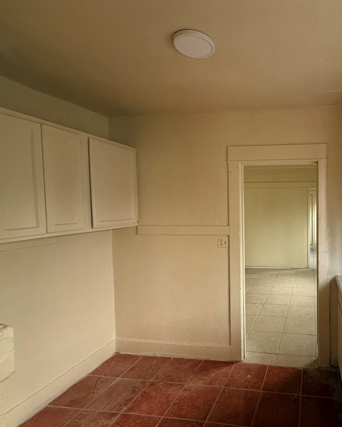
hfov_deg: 63.2
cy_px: 213
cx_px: 285
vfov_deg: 83.3
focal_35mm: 19
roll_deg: +0.3
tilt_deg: -0.5
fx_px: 240
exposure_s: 1/99
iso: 200
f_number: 2.2
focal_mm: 2.22
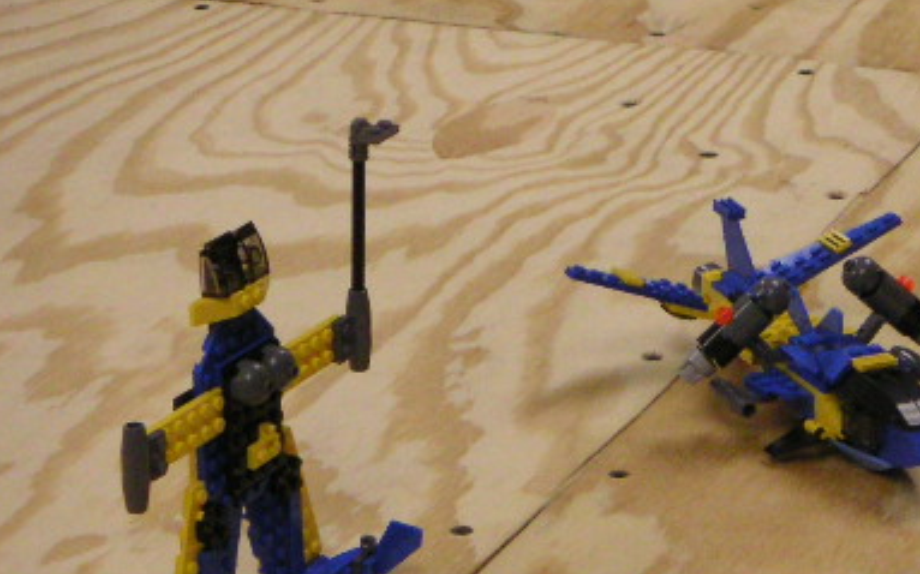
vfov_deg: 8.0
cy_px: 353
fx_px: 4085
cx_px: 627
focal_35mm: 163
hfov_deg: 12.8
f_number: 3.5
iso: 400
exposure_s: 1/180
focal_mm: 12
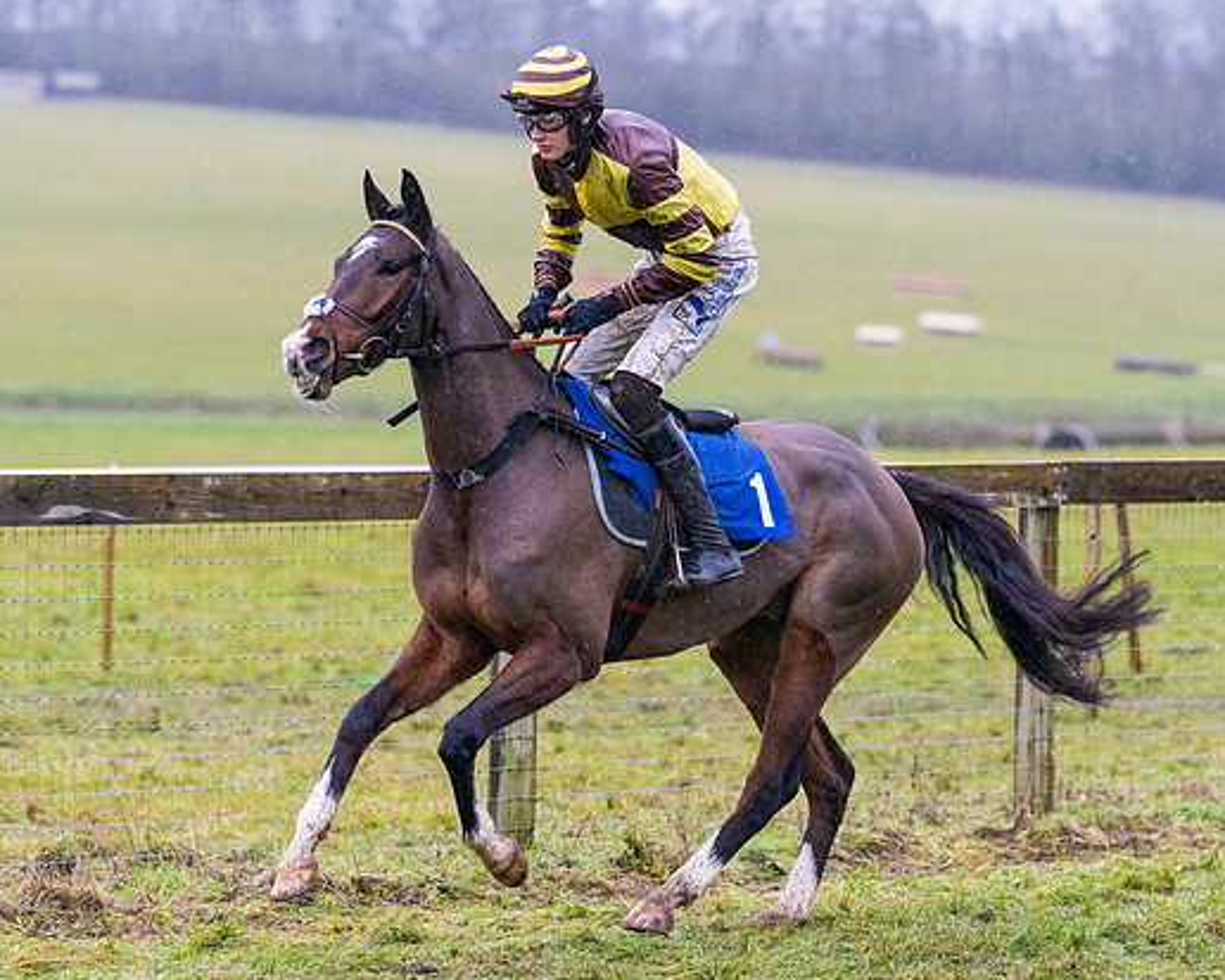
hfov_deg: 10.0
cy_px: 541
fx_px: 7035
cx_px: 683
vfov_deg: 8.0
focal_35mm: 194
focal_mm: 135
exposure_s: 1/1600
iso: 2500
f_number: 2.8
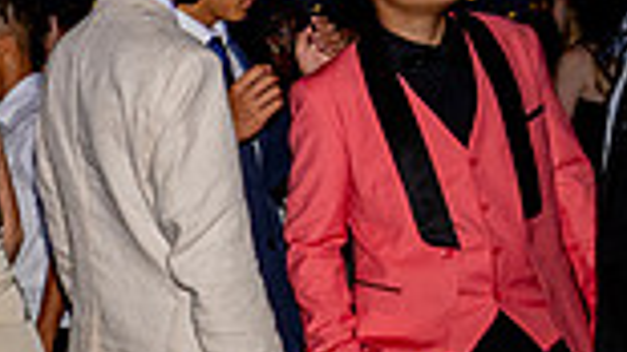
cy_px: 289
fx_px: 1761
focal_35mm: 106
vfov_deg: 11.4
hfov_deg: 17.9
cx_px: -328
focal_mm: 27
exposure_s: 1/80
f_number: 4
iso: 1250
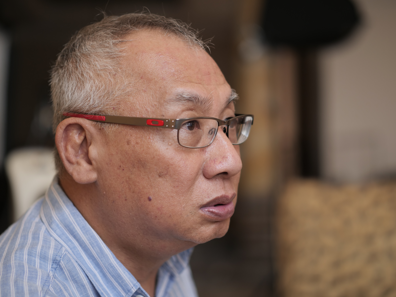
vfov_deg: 17.2
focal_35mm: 86
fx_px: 984
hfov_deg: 22.8
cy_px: 148
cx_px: 198
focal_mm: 43
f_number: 1.4
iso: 200
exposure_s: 1/100
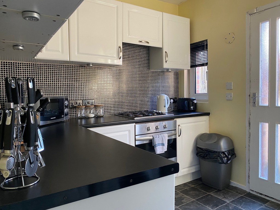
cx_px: 140
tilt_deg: -3.3
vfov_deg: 53.1
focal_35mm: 26
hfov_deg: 67.3
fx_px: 210
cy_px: 105
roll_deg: +0.7
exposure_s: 1/60
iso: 200
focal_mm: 4.25
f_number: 1.8
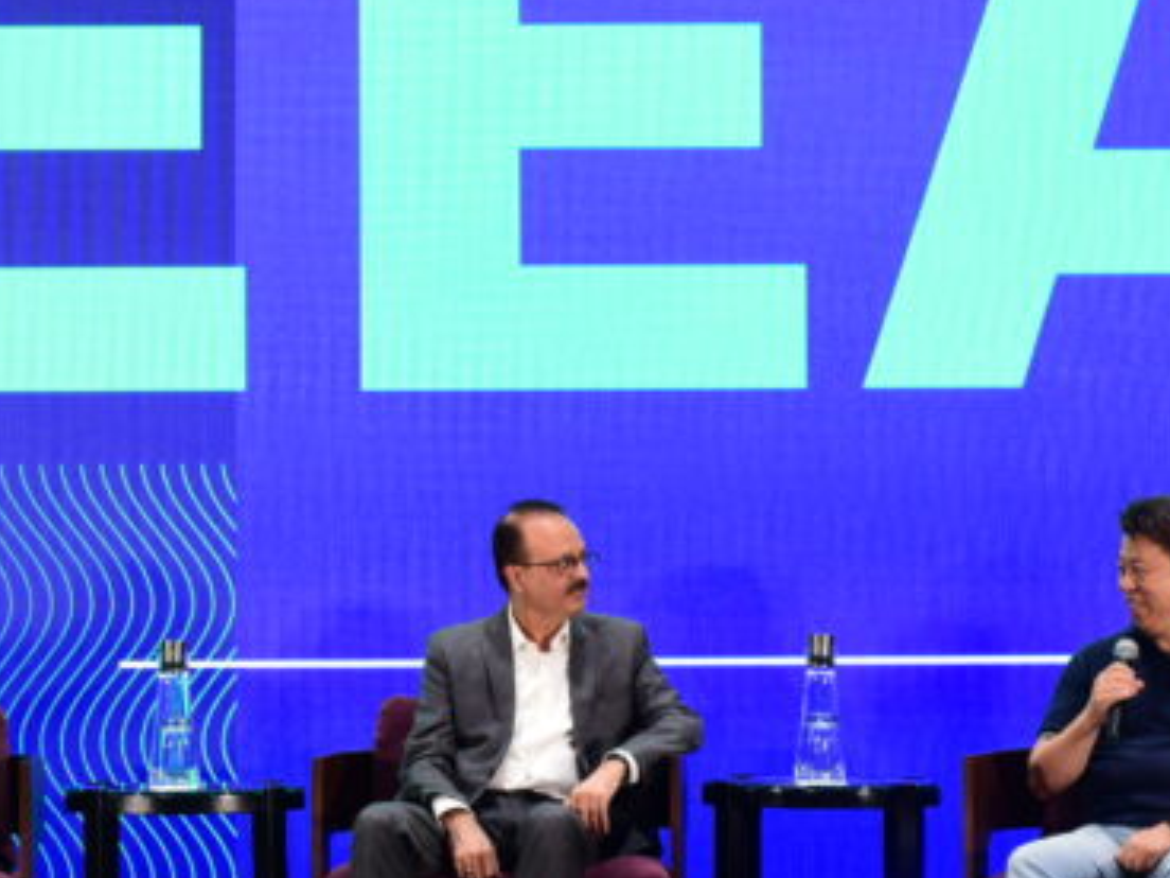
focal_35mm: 134
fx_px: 4529
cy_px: 509
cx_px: 458
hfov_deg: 14.7
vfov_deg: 11.1
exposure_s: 1/100
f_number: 5
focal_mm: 50
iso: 1000
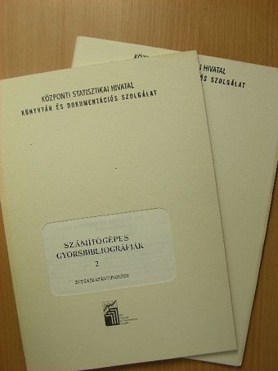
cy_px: 186
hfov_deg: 32.9
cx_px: 139
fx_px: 471
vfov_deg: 42.9
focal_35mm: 44
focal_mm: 7.4
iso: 50
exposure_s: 1/56
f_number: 3.5
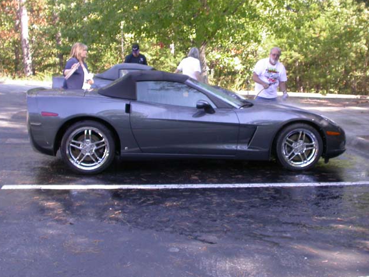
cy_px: 110
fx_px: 512
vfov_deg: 30.2
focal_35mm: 48
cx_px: 226
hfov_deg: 39.4
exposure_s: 1/92.8
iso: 100
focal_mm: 7.85
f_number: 3.7
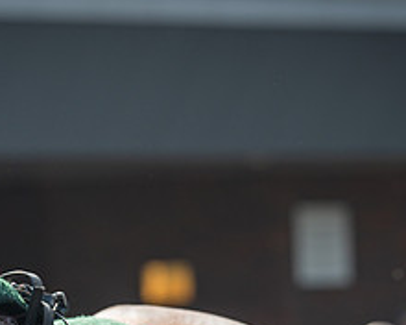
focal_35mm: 446
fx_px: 5359
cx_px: 217
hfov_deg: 4.3
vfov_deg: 3.5
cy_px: 321
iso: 80
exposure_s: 1/640
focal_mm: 135
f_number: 4
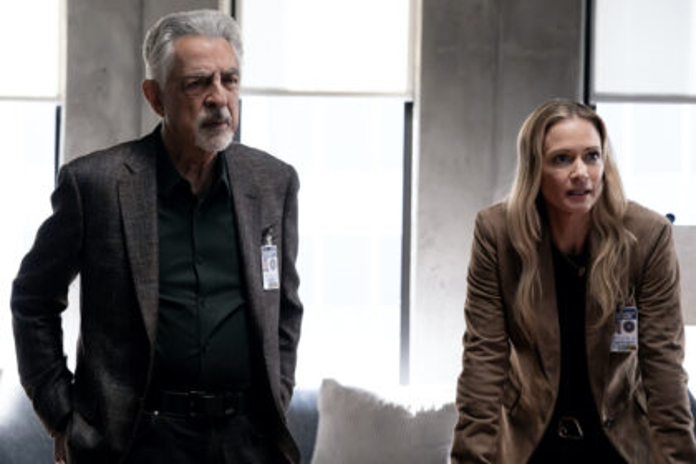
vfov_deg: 12.3
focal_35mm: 111
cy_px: 232
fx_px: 2146
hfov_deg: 18.4
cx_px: 348
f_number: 5
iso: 8000
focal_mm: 111
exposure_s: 1/160
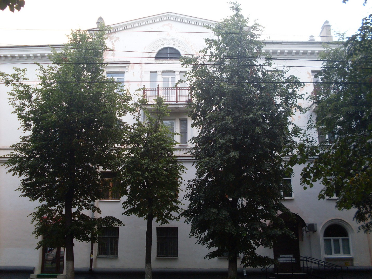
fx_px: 408
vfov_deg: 37.7
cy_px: 140
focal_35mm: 38
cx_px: 186
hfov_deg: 49.0
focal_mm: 6.3
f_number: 2.8
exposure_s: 1/90
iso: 80
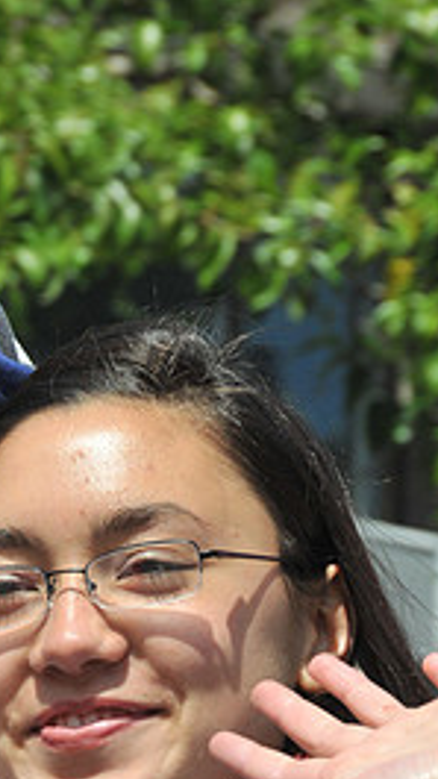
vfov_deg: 5.2
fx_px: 8509
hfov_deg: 2.9
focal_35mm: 412
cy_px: 638
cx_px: 125
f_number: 11
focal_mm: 120
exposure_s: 1/500
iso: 400
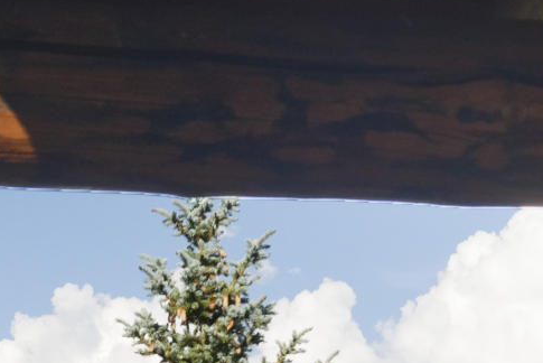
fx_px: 2988
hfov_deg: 10.1
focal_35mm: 198
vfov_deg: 6.7
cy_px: 711
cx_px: -205
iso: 500
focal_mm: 32
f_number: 8
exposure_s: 1/160
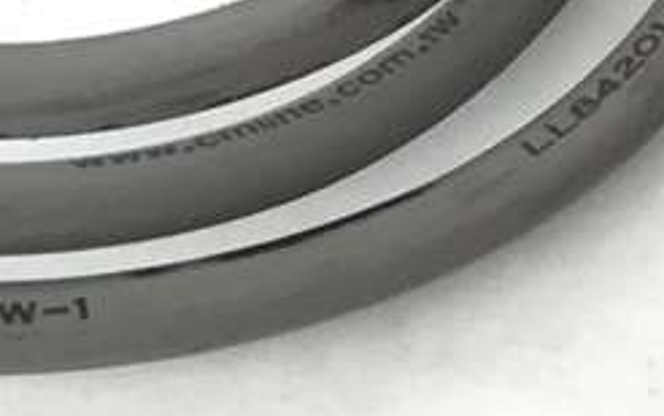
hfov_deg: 9.3
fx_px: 4019
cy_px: -265
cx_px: -238
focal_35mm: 222
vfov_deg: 5.8
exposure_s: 1/30
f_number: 2.4
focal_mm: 3.3
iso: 25
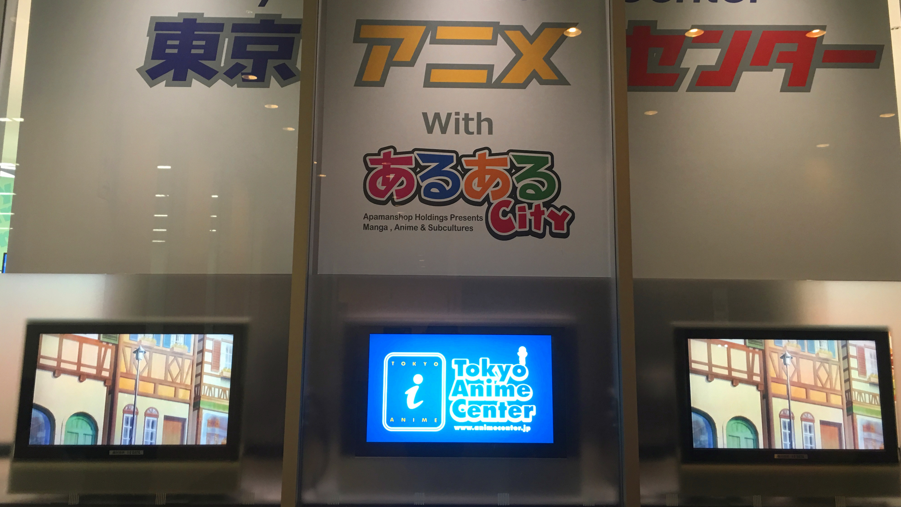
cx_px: 454
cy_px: 207
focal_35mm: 32
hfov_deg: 61.0
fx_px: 764
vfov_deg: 36.6
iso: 32
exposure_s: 1/15
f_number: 2.2
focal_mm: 4.15
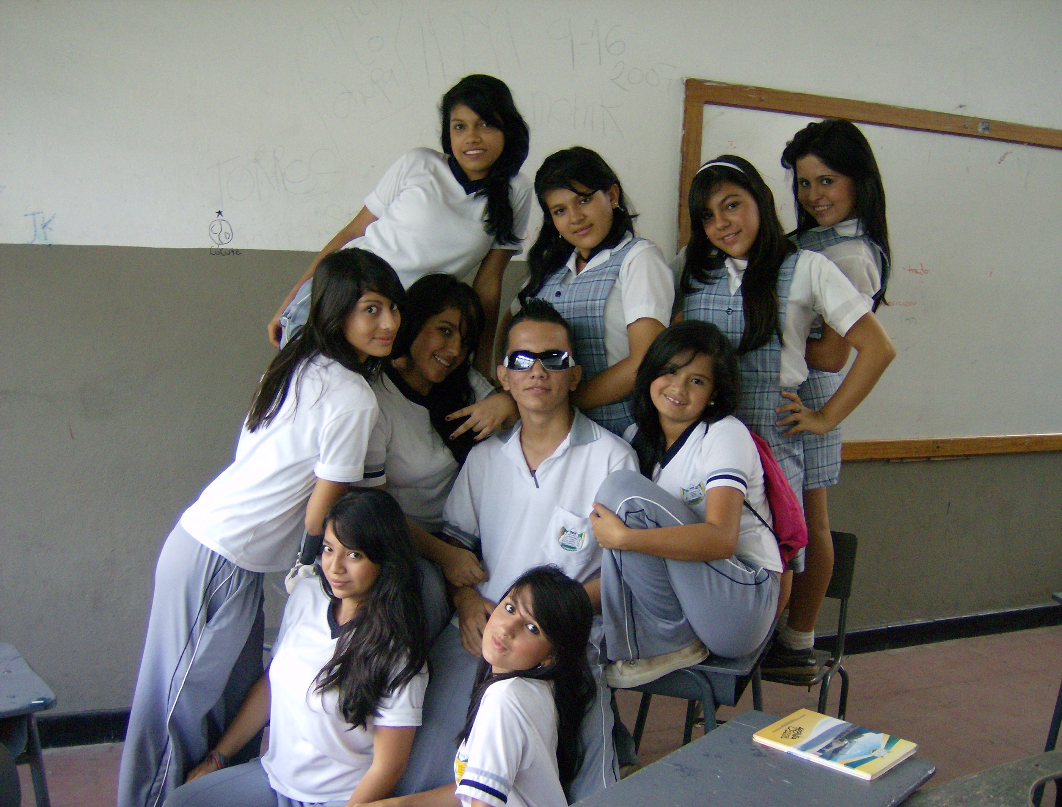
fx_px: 1110
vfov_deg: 40.0
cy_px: 404
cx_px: 531
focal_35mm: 36
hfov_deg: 51.1
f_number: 2.8
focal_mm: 6
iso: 184
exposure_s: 1/64
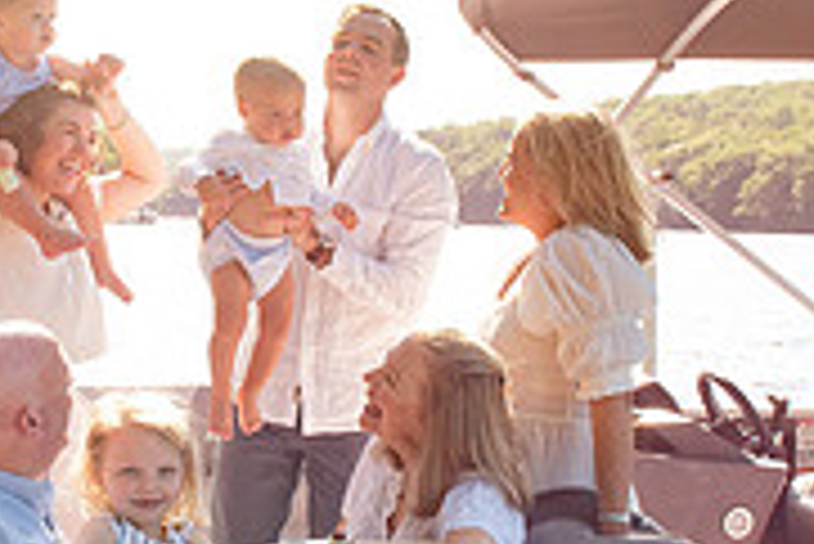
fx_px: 1742
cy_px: 241
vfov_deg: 17.7
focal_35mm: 77
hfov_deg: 25.9
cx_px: 180
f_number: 9
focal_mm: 24
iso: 400
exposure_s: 1/250
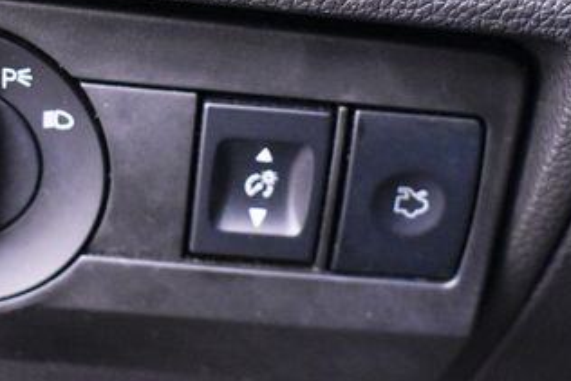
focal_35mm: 82
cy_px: 104
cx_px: 246
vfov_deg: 16.6
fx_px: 1301
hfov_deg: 24.7
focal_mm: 27
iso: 4000
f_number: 4
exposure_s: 1/125
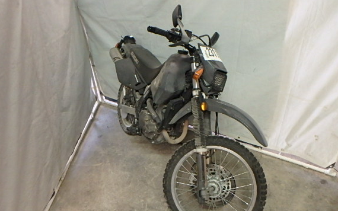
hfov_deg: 72.4
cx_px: 184
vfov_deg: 49.0
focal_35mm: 25
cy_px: 124
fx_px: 230
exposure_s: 1/30
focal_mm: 3.7
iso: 640
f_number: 3.5
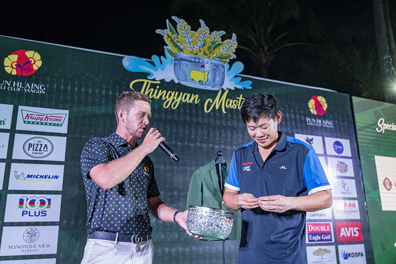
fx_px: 346
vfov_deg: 41.7
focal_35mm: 32
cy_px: 132
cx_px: 198
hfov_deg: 59.5
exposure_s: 1/200
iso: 1100
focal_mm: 31.5
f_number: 3.5
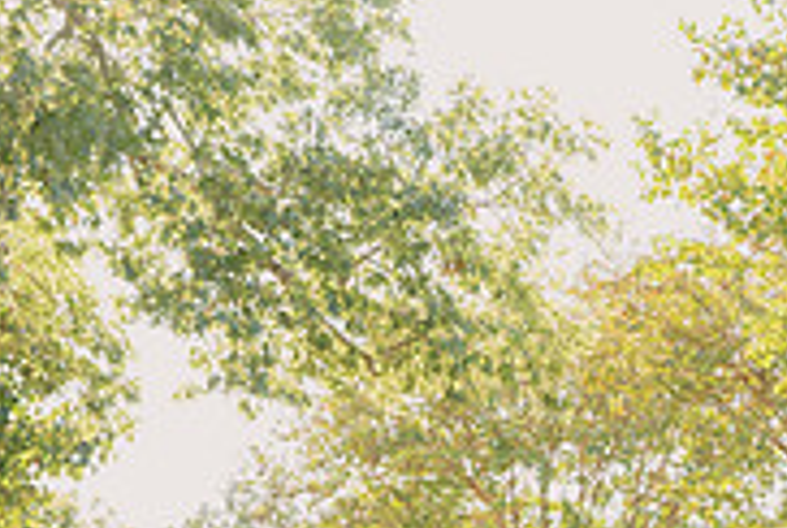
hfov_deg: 15.4
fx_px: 2781
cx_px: 1008
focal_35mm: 127
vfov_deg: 10.6
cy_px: 715
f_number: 5
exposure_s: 1/250
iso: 320
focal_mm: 35
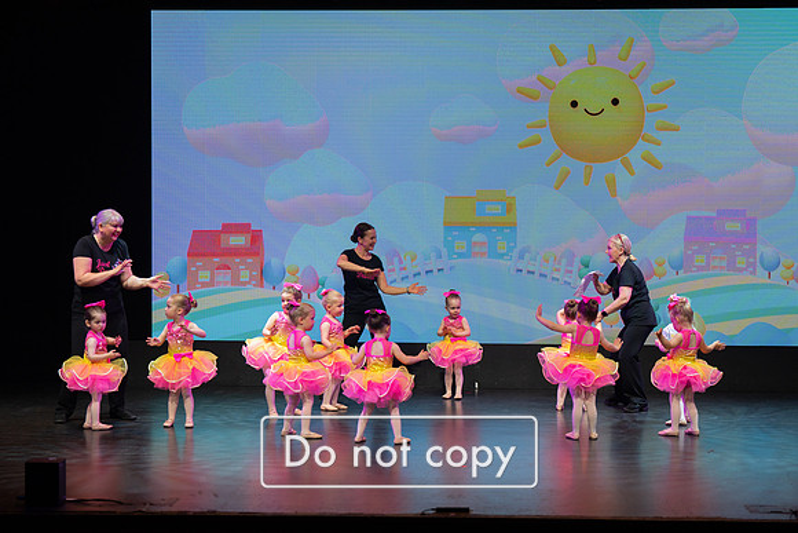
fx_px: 1552
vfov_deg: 19.5
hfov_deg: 28.8
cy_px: 266
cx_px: 399
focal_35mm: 70
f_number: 2.8
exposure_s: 1/200
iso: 250
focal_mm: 70
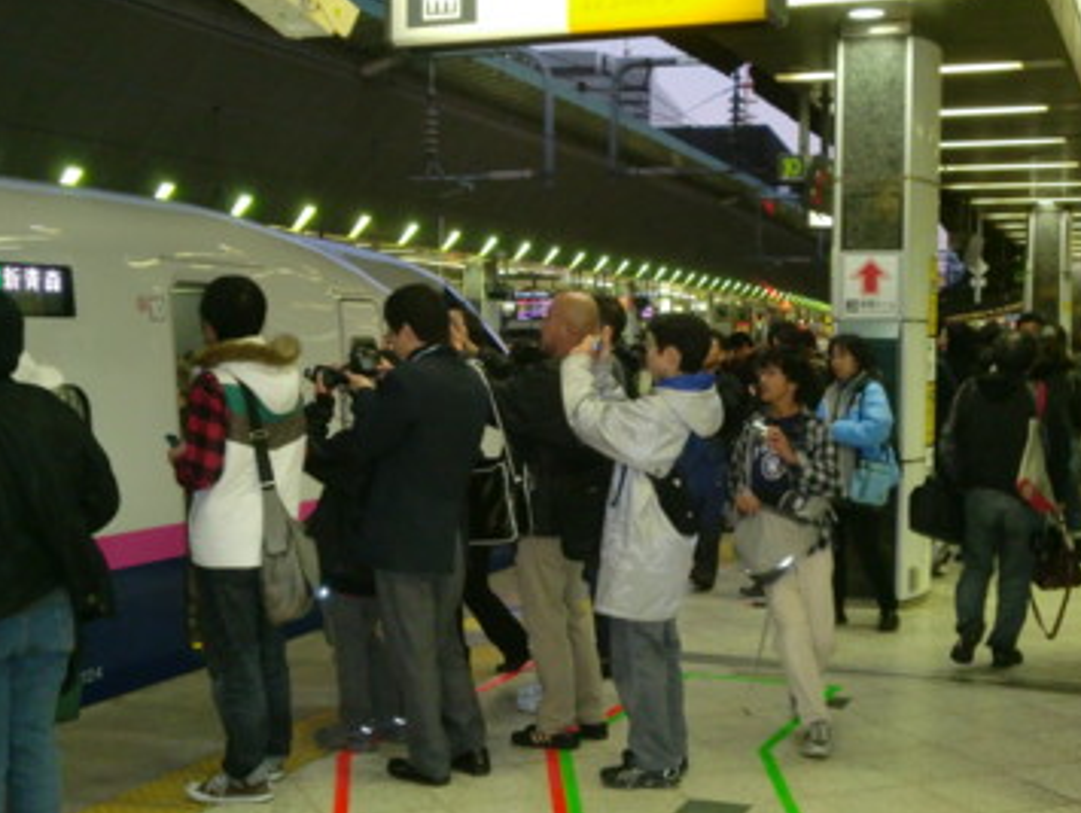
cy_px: 408
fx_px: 1563
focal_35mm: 50
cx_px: 545
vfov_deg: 29.2
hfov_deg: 38.2
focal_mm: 7.91
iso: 400
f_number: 3.4
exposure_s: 1/60
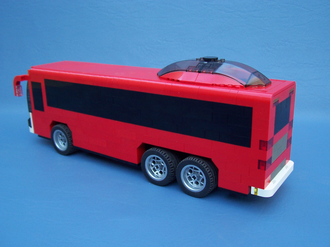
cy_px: 124
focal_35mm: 37
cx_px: 165
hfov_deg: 50.1
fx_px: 353
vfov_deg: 38.7
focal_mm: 5.6
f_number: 2.8
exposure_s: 1/90
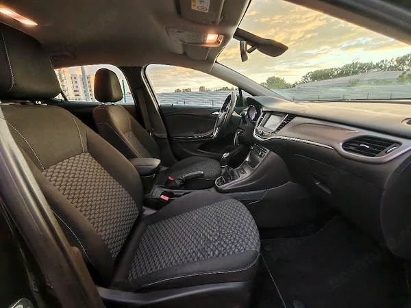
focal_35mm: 16
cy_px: 154
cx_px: 206
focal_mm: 1.96
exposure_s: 1/33
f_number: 2.2
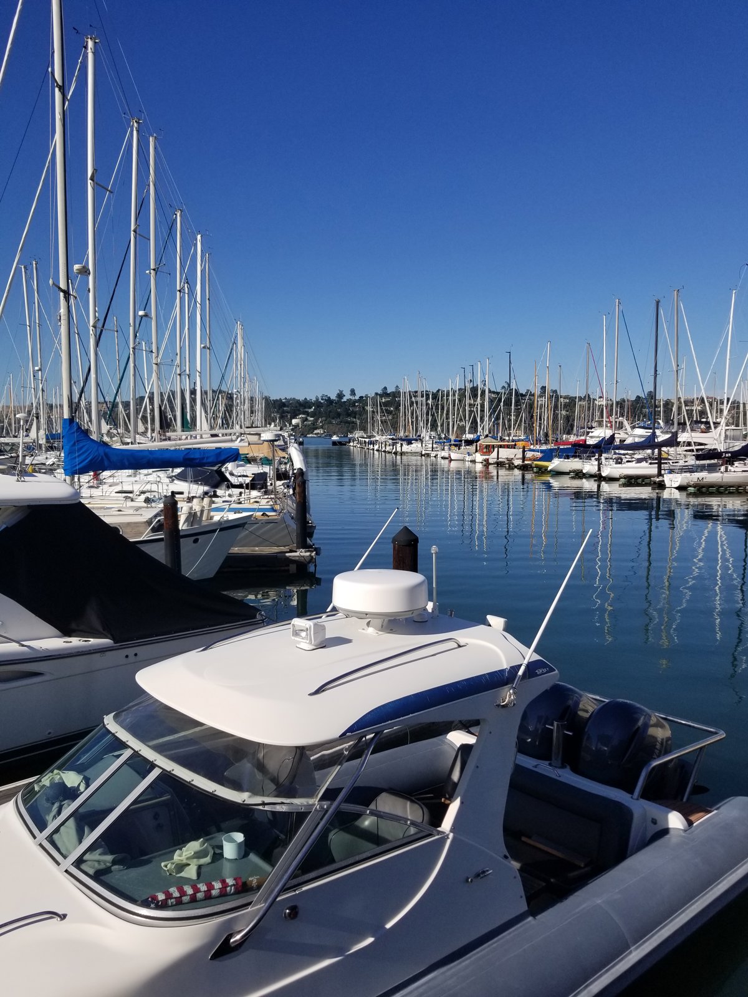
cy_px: 498
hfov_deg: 53.1
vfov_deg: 67.3
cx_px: 374
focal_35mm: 26
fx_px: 749
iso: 50
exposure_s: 1/4496
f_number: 1.7
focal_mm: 4.3
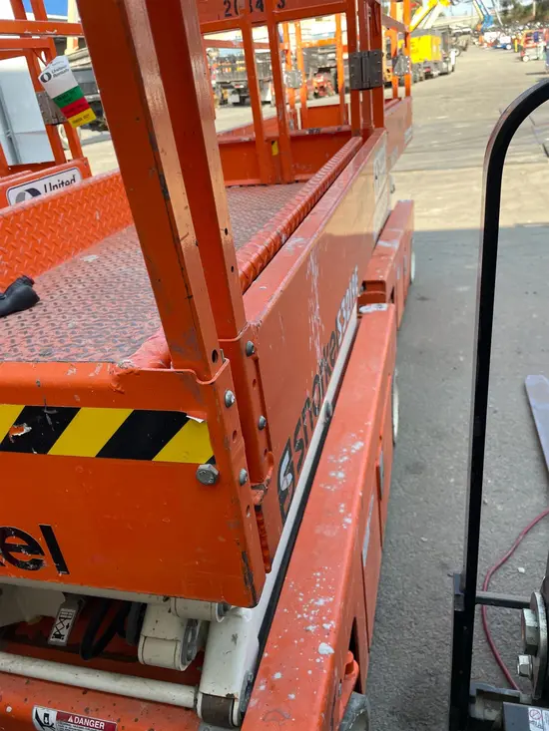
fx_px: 550
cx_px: 274
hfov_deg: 53.1
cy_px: 366
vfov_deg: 67.3
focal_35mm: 26
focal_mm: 4.2
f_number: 1.6
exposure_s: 1/381
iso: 32
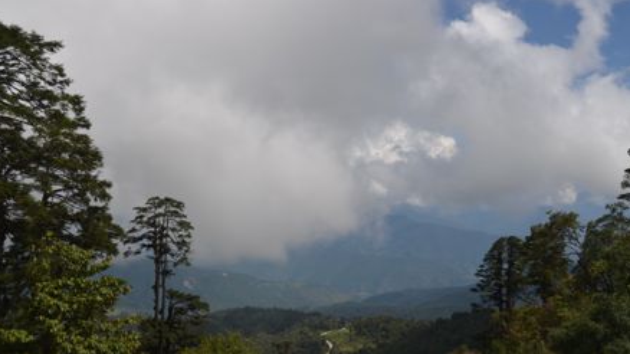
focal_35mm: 44
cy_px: 142
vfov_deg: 27.3
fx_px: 727
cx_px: 316
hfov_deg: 46.9
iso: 100
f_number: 7.1
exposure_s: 1/200
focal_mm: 27
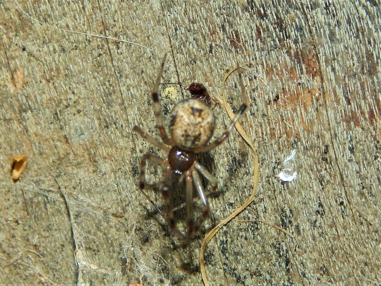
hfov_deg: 17.3
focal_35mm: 114
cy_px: 143
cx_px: 190
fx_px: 1255
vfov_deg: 13.0
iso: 200
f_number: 9.2
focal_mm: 20.5
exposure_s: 1/30
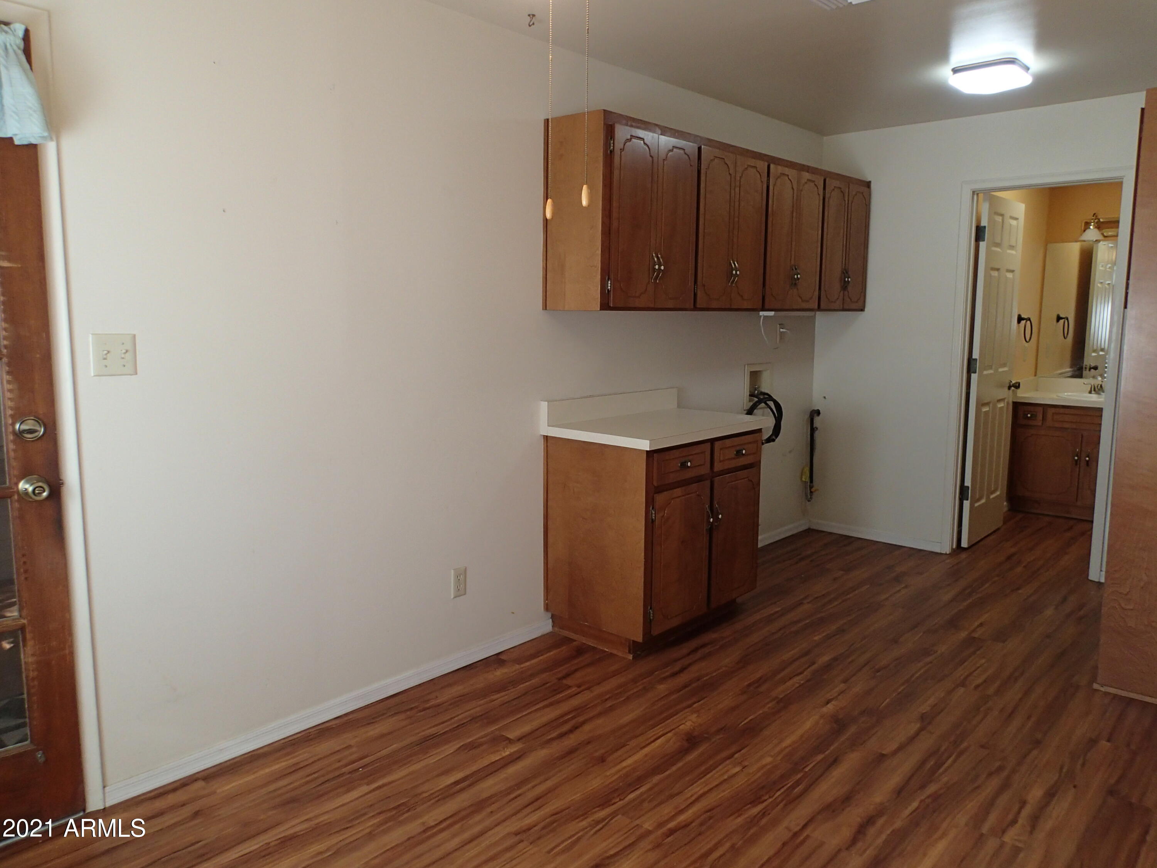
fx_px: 836
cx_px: 578
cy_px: 434
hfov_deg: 69.4
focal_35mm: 25
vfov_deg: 54.9
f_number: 2
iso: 200
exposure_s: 1/50
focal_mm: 4.5
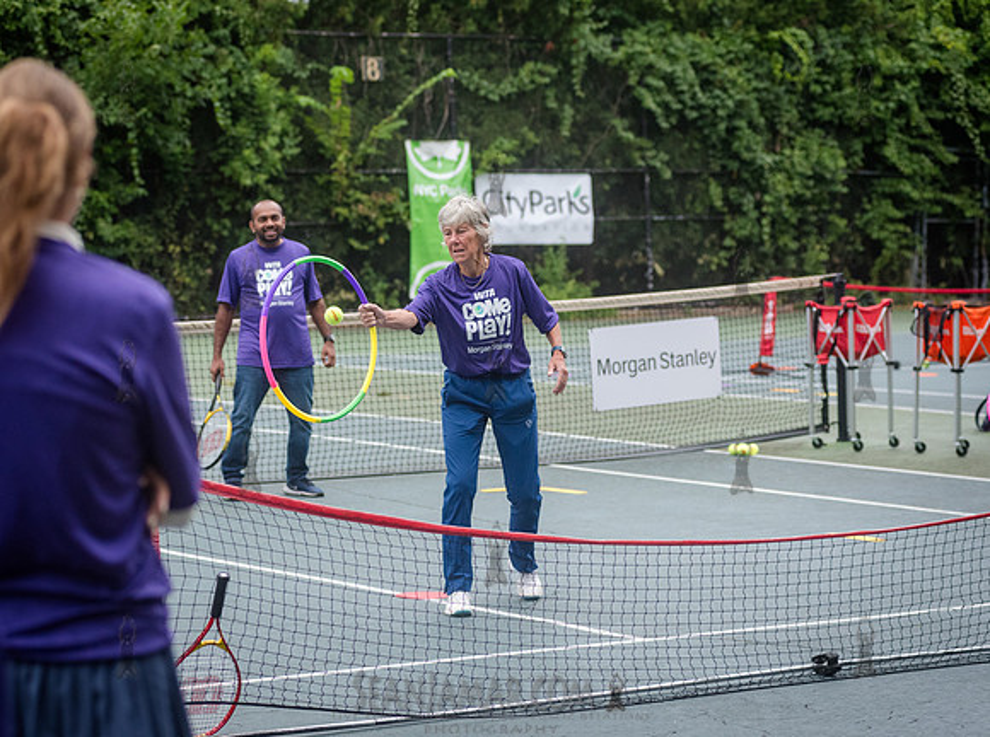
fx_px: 3073
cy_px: 400
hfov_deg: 18.3
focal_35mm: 108
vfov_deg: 13.7
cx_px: 461
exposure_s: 1/3200
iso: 2000
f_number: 4
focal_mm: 92
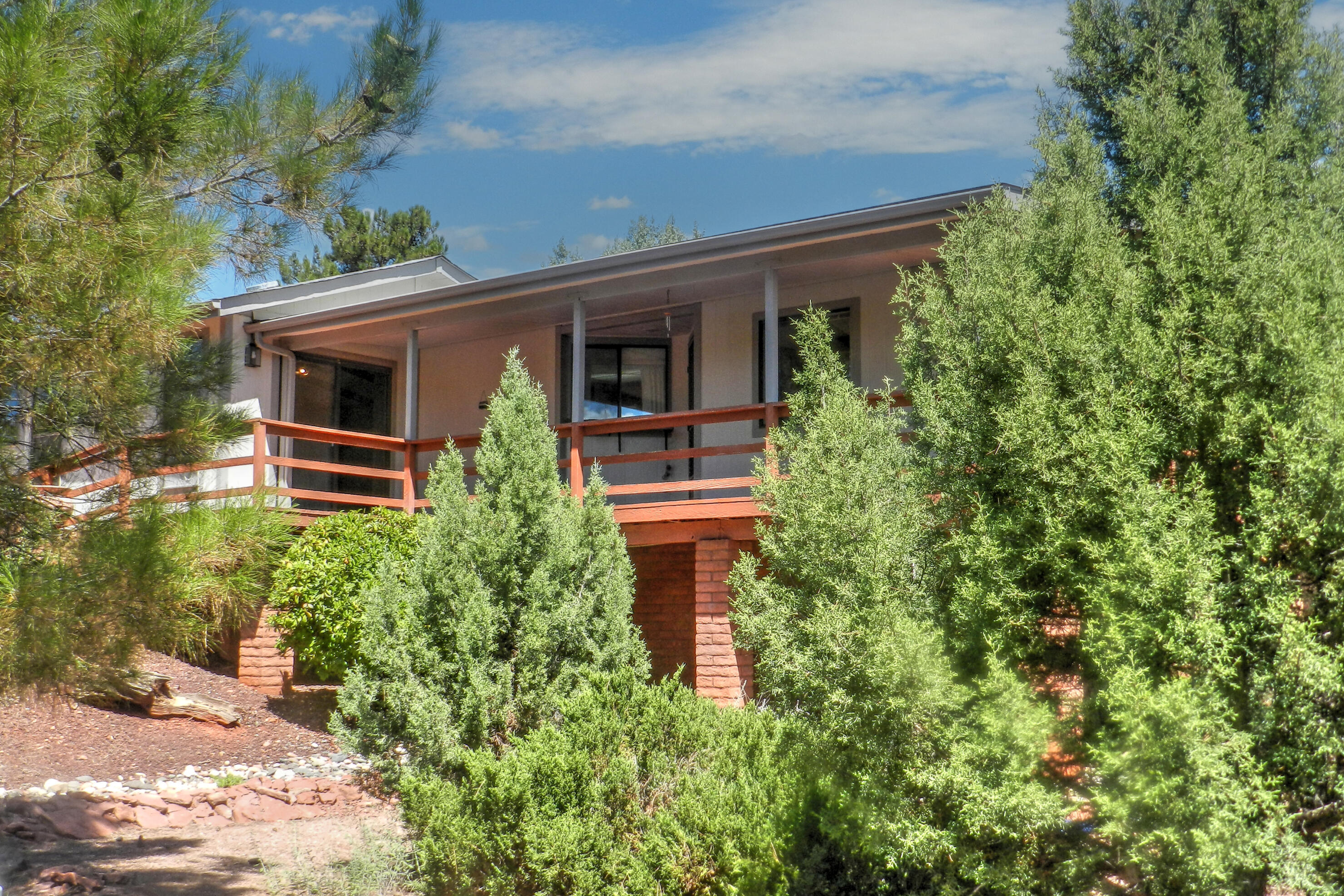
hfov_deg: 48.5
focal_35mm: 40
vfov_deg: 33.4
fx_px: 1493
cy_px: 452
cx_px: 670
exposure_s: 1/500
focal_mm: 6.7
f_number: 4
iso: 160
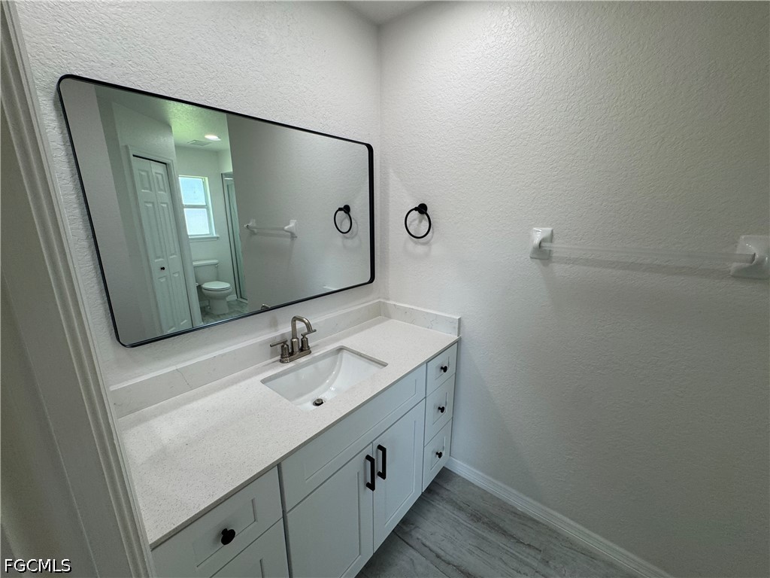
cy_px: 289
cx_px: 385
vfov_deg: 85.7
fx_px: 311
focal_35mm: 14
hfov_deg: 102.1
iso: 80
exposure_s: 1/120
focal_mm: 2.22
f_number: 2.2
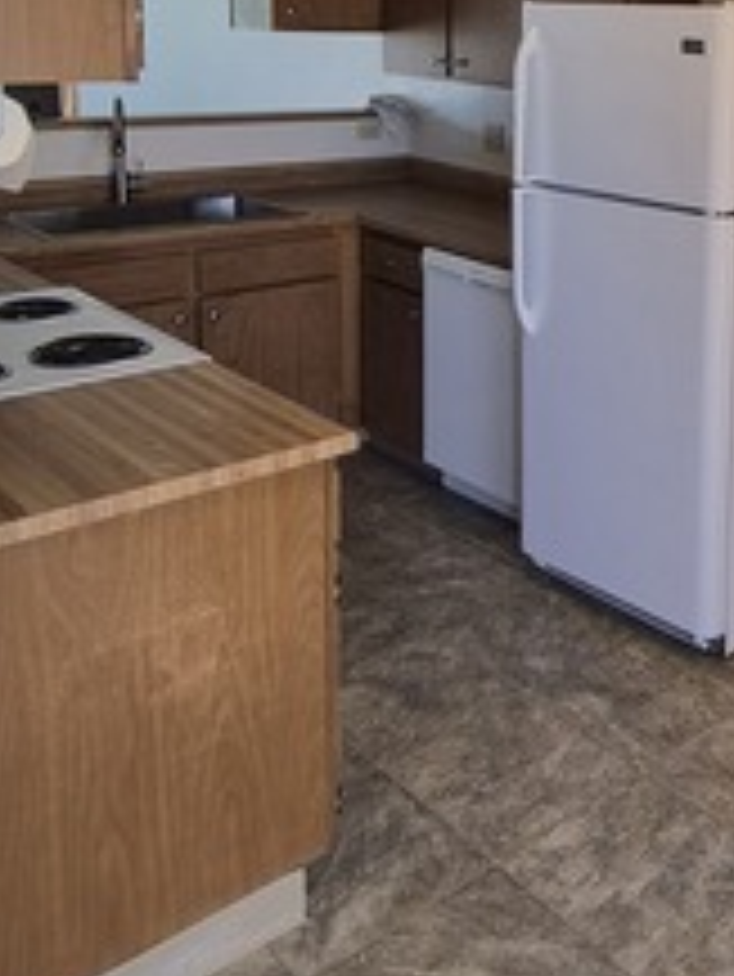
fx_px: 1130
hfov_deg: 33.7
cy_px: 236
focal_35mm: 40
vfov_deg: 45.1
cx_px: 684
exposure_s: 1/60
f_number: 2.2
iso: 80
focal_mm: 1.74
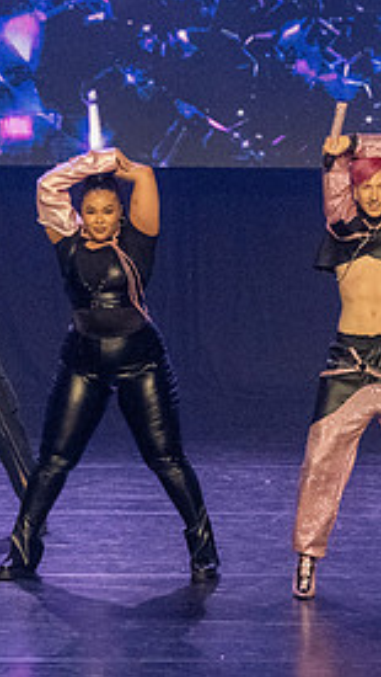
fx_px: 2887
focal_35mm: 161
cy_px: 327
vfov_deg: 13.4
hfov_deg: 7.5
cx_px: 429
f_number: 4
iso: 7200
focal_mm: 45
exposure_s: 1/200
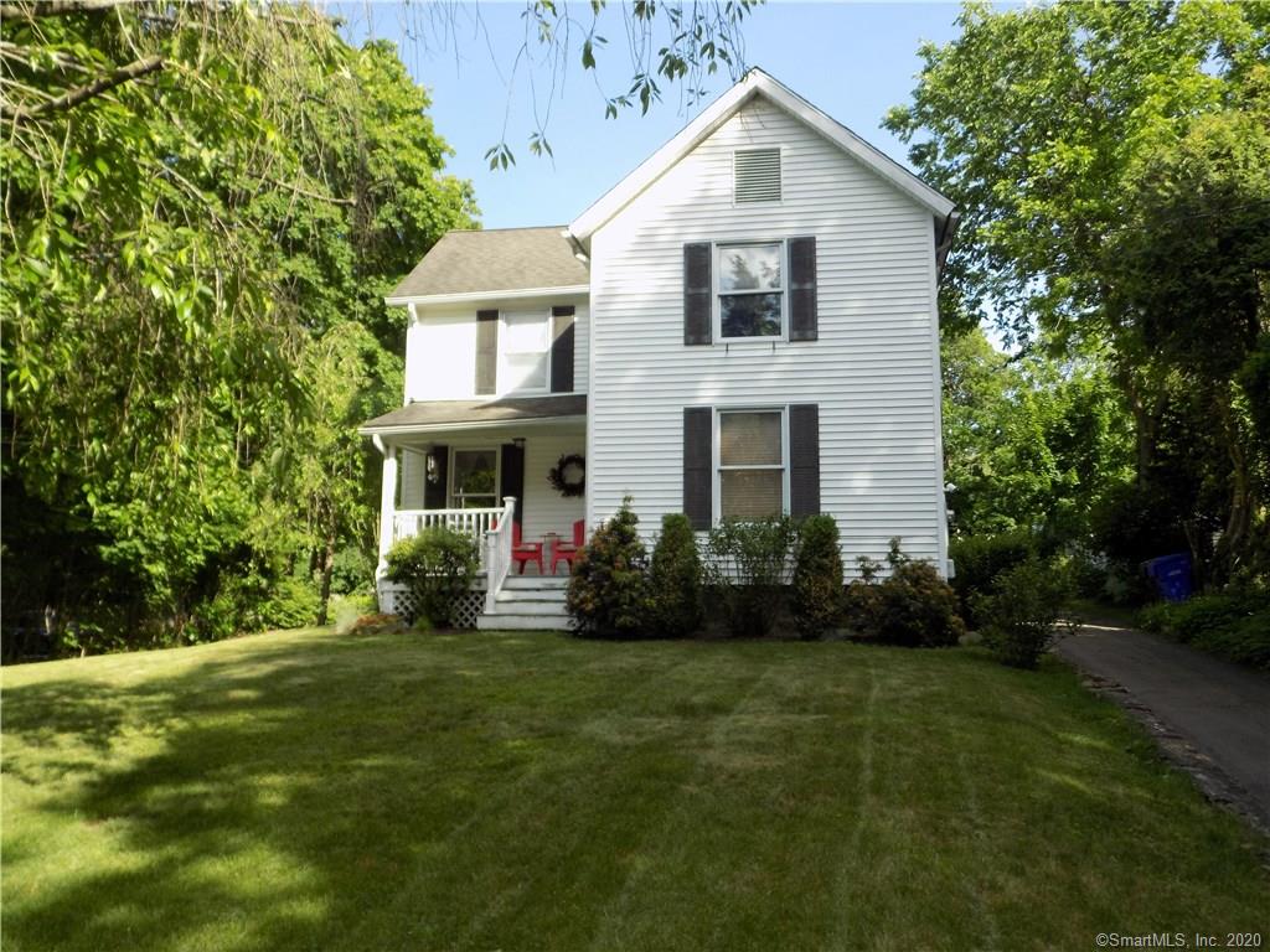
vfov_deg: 51.4
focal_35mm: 27
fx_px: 991
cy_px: 476
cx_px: 635
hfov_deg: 65.3
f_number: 3.2
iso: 80
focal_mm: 4.8
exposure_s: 1/250
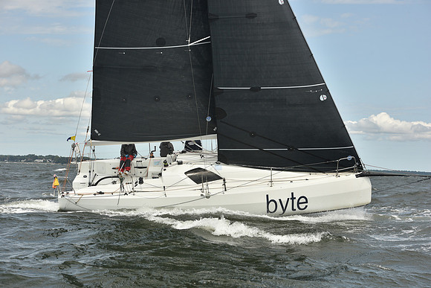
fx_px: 838
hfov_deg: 28.8
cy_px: 144
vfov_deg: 19.5
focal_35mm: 70
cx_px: 216
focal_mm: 70
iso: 250
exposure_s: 1/800
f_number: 8
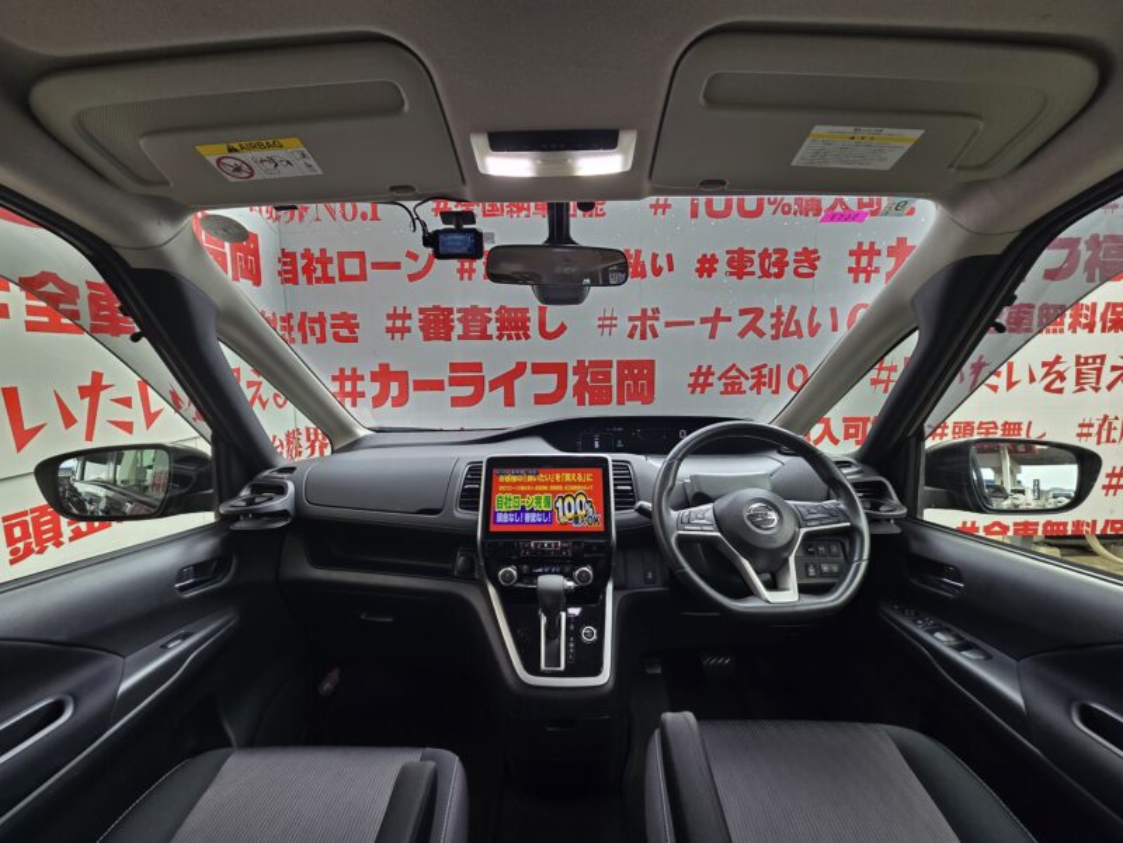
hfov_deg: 106.2
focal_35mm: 13
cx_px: 562
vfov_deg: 89.9
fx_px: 422
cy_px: 422
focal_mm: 2.2
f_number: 2.2
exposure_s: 1/207
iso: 50
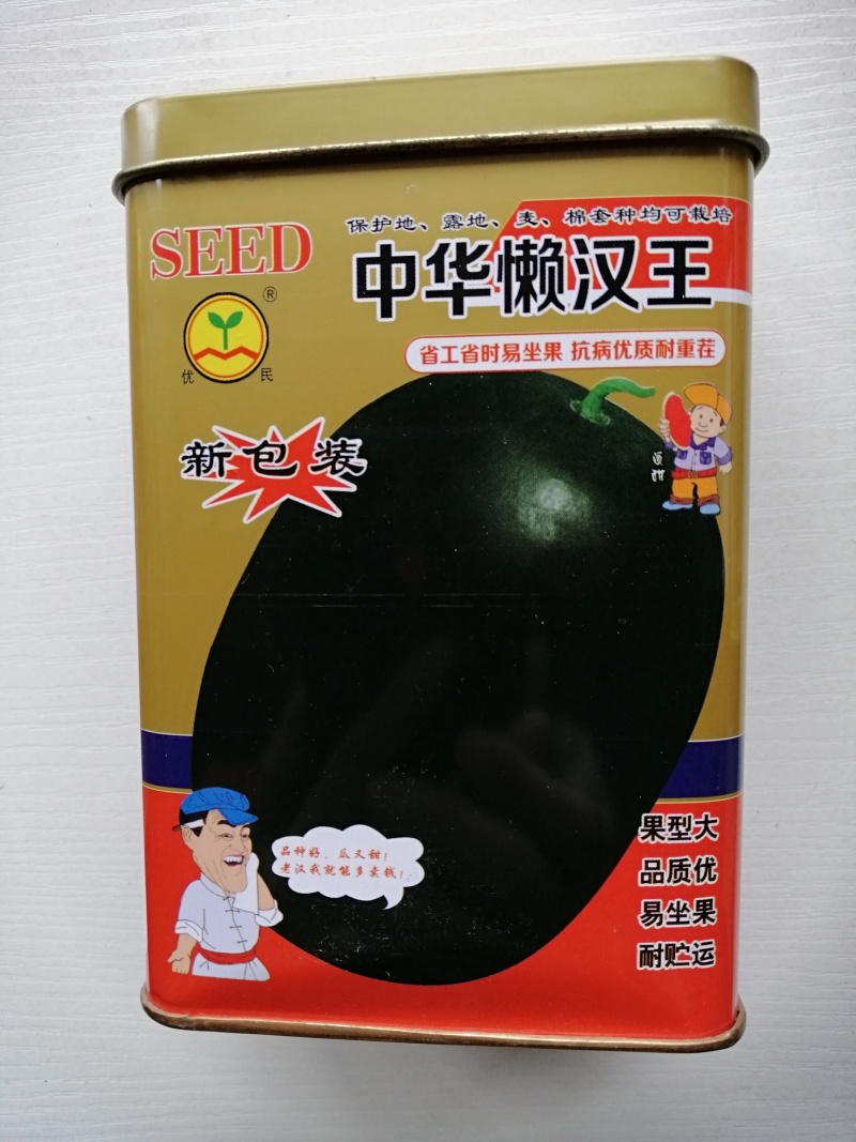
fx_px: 857
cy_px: 571
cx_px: 428
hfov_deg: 53.1
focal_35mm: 26
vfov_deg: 67.3
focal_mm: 3.81
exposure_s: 1/60
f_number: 2.2
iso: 160
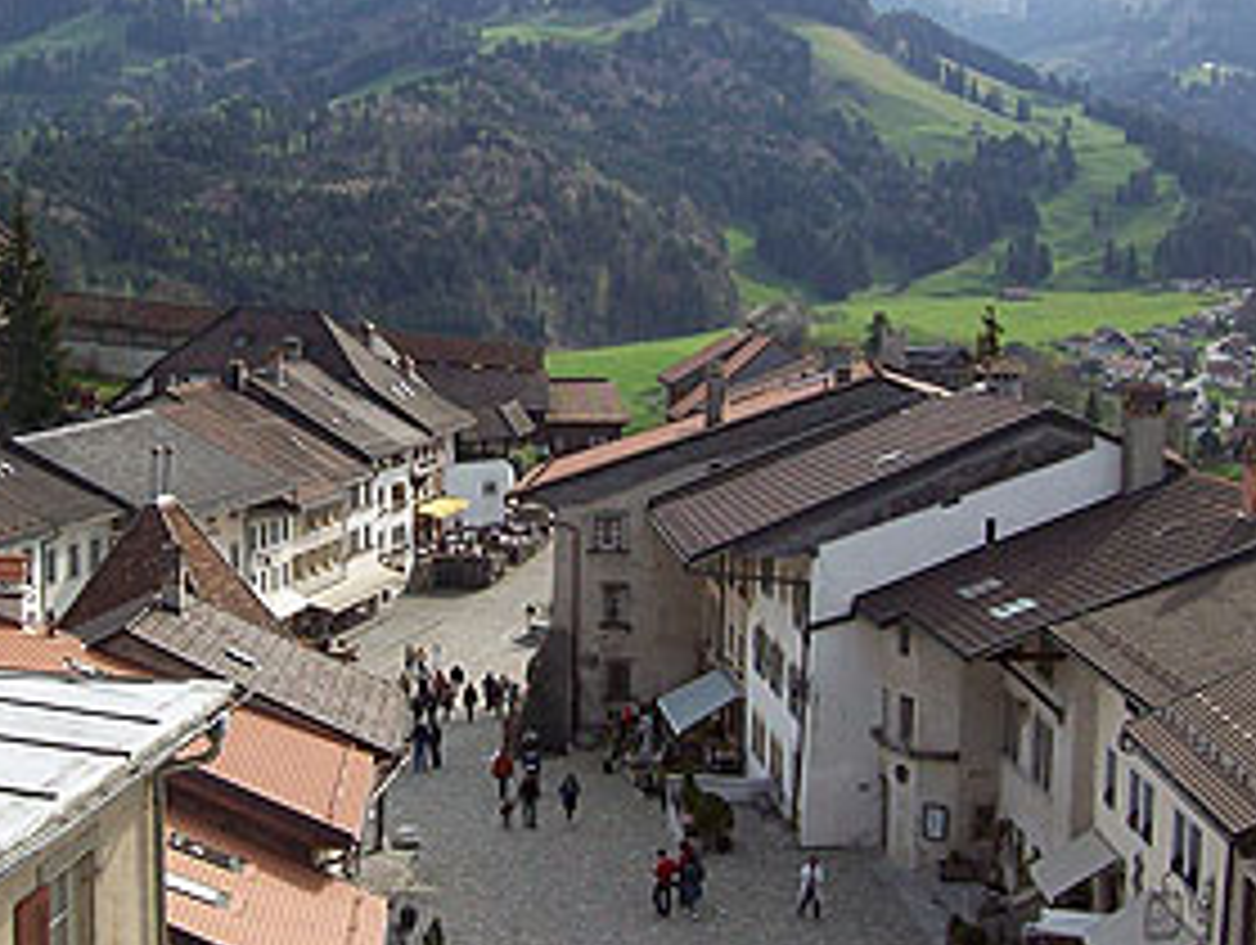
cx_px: 446
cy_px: 315
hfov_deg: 33.0
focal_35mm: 58
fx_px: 2107
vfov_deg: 25.2
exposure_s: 1/330
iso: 80
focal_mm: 6
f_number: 4.8
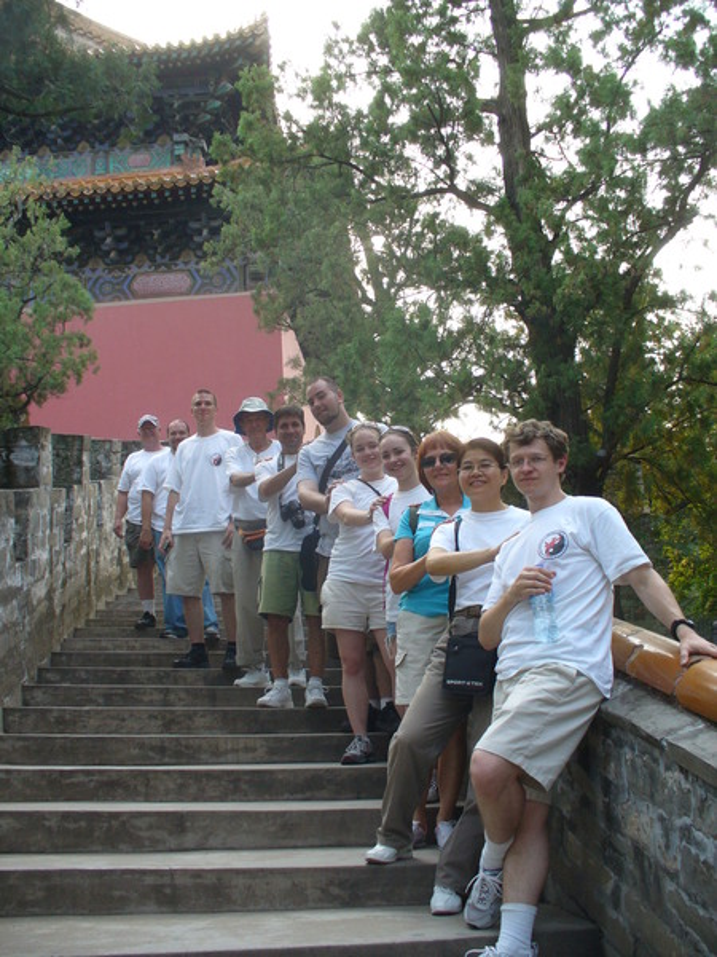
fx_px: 1022
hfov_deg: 38.7
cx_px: 358
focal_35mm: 37
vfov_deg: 50.1
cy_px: 478
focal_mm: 6.1
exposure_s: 1/160
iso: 80
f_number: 2.8
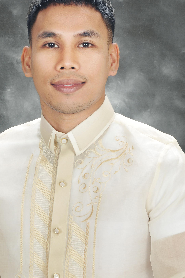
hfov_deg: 8.6
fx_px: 1233
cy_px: 153
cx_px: 63
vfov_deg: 12.8
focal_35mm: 160
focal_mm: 70
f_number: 14
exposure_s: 1/125
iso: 200
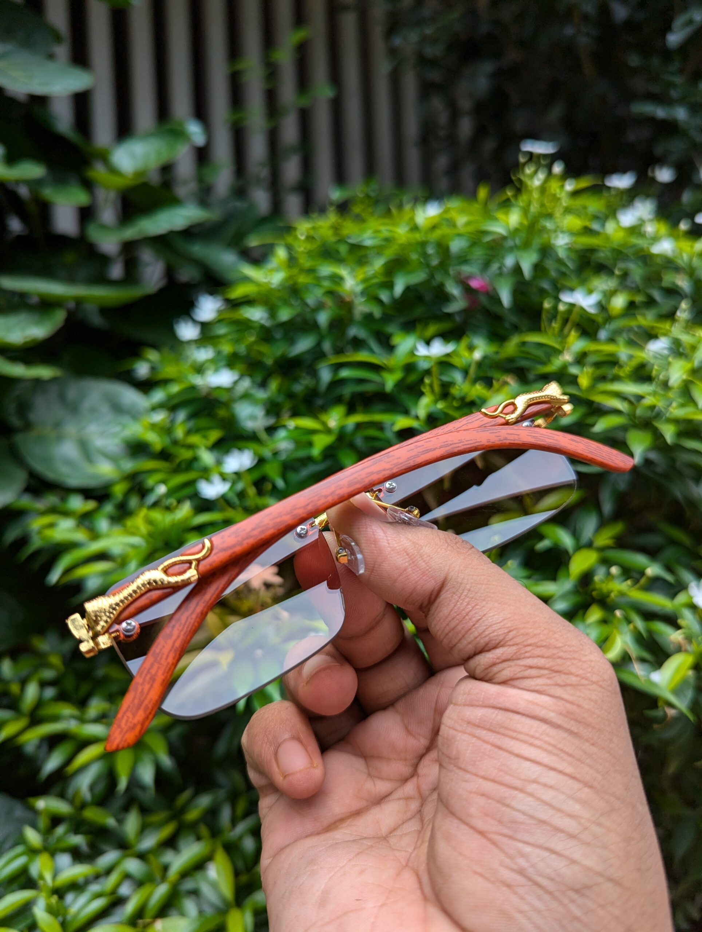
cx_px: 351
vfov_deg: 71.5
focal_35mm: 24
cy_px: 466
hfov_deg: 56.9
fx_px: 647
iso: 42
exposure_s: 1/851
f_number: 1.85
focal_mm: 6.81
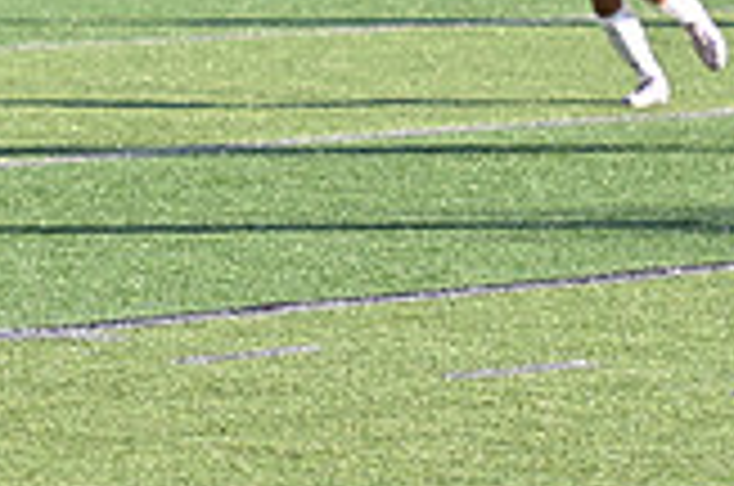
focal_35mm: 774
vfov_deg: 1.8
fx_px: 15750
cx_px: -90
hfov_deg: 2.7
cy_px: -164
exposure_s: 1/1250
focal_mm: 145
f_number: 2.8
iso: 200
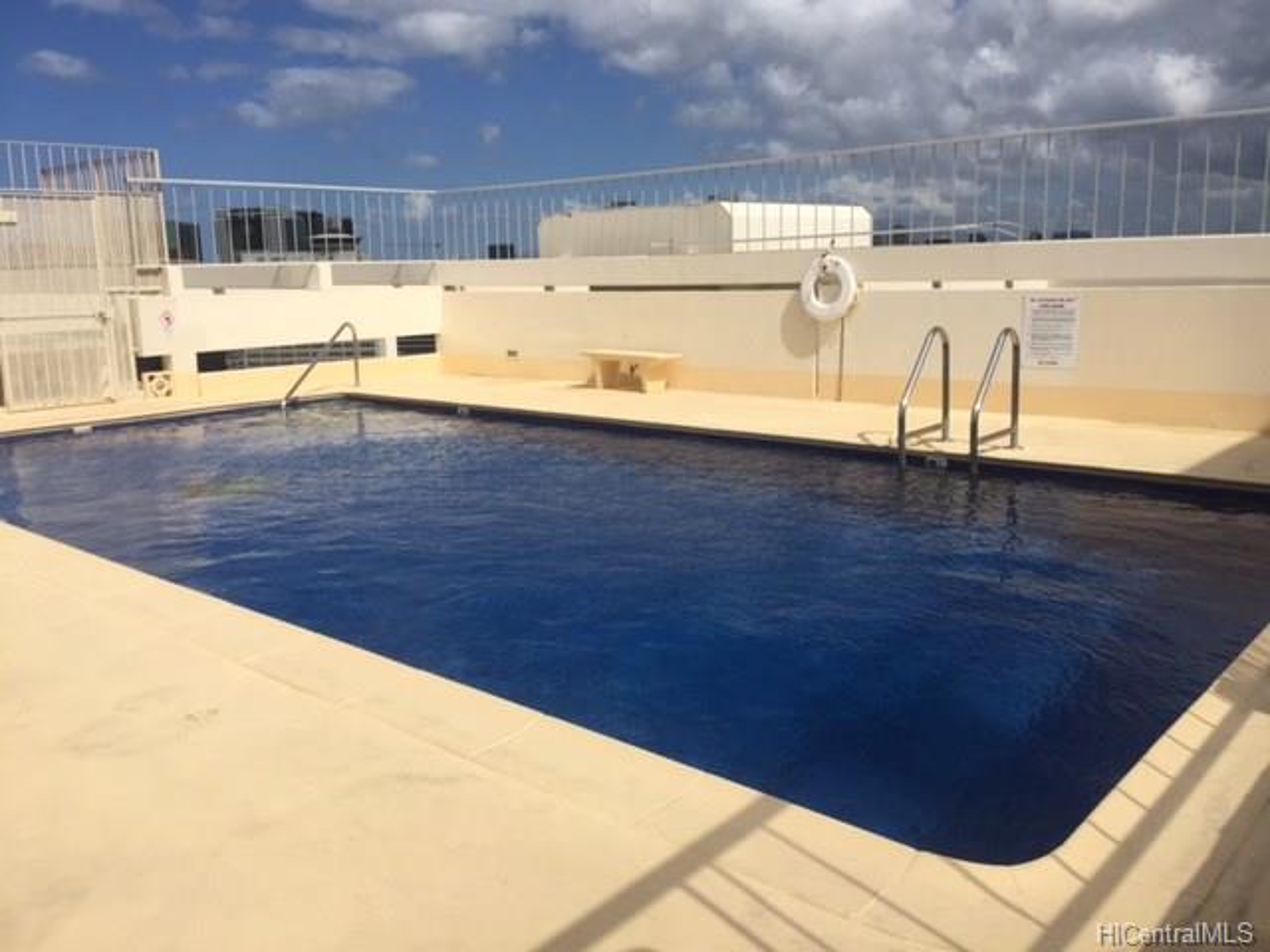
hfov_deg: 61.7
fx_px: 1064
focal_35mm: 29
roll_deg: -0.5
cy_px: 476
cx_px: 635
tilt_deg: -10.7
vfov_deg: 48.2
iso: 32
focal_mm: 4.15
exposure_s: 1/4405
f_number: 2.2
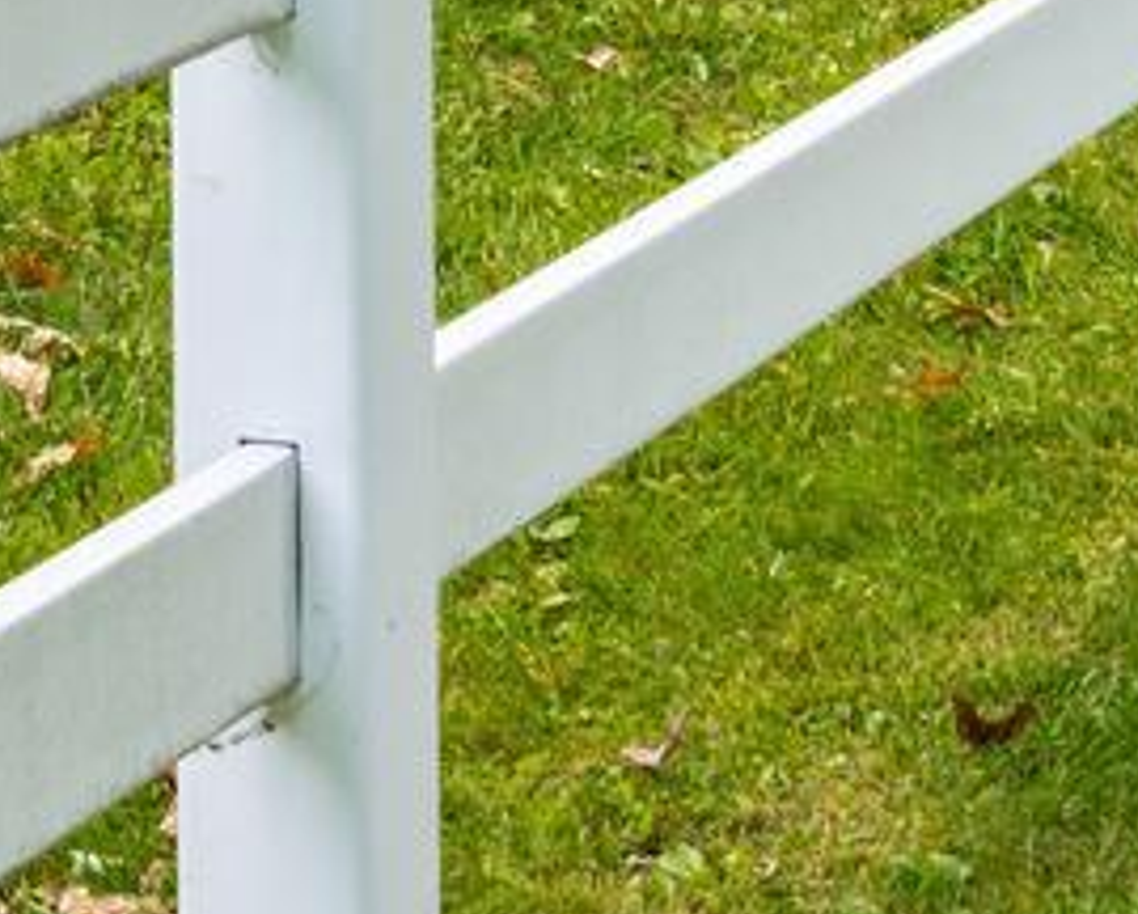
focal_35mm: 214
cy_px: -1343
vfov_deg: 6.8
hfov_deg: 9.0
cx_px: 178
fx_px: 7218
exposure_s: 1/50
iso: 64
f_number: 8
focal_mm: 30
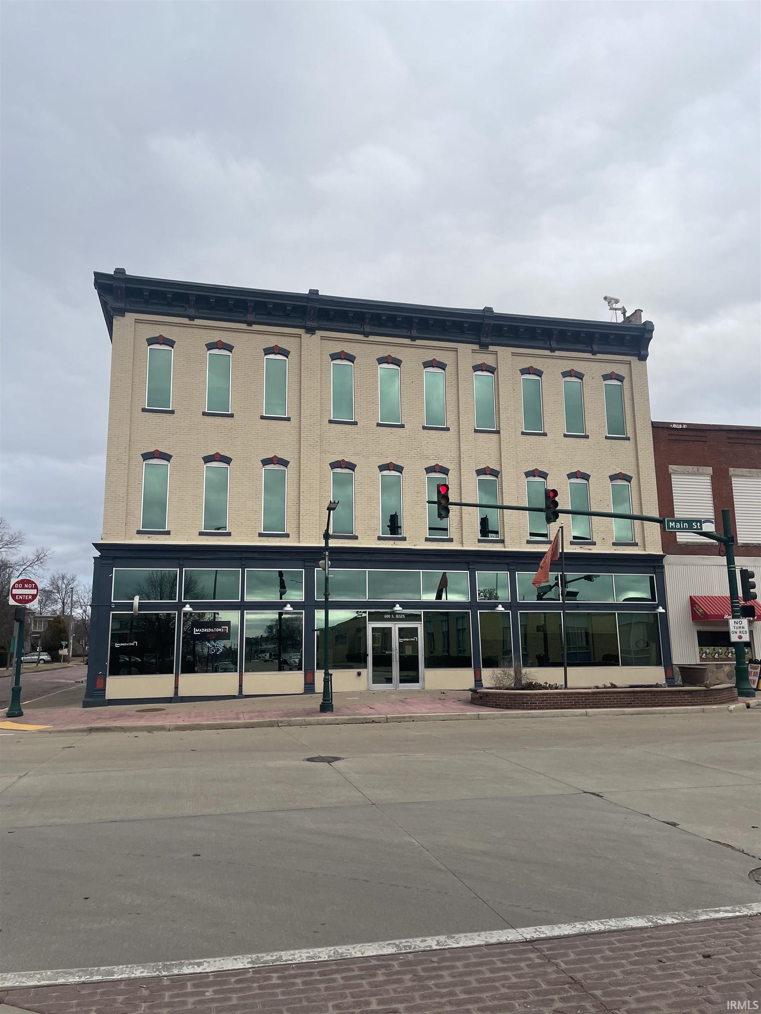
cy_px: 507
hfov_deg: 53.1
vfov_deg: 67.3
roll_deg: +0.7
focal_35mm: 26
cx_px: 380
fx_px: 762
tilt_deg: +10.9
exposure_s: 1/3861
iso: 32
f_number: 1.6
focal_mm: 4.2
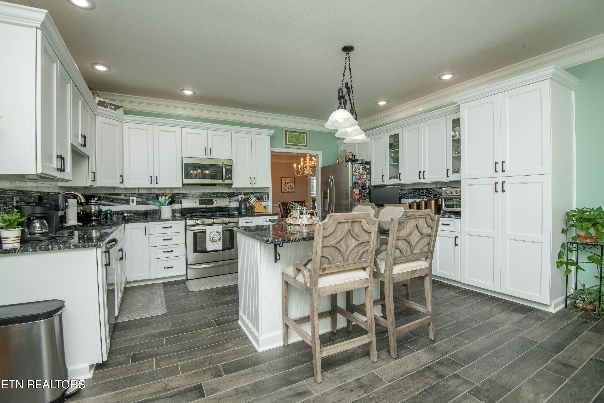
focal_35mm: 16
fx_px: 268
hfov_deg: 96.7
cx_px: 302
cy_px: 202
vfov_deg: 73.7
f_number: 9
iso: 400
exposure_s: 1/60
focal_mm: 16
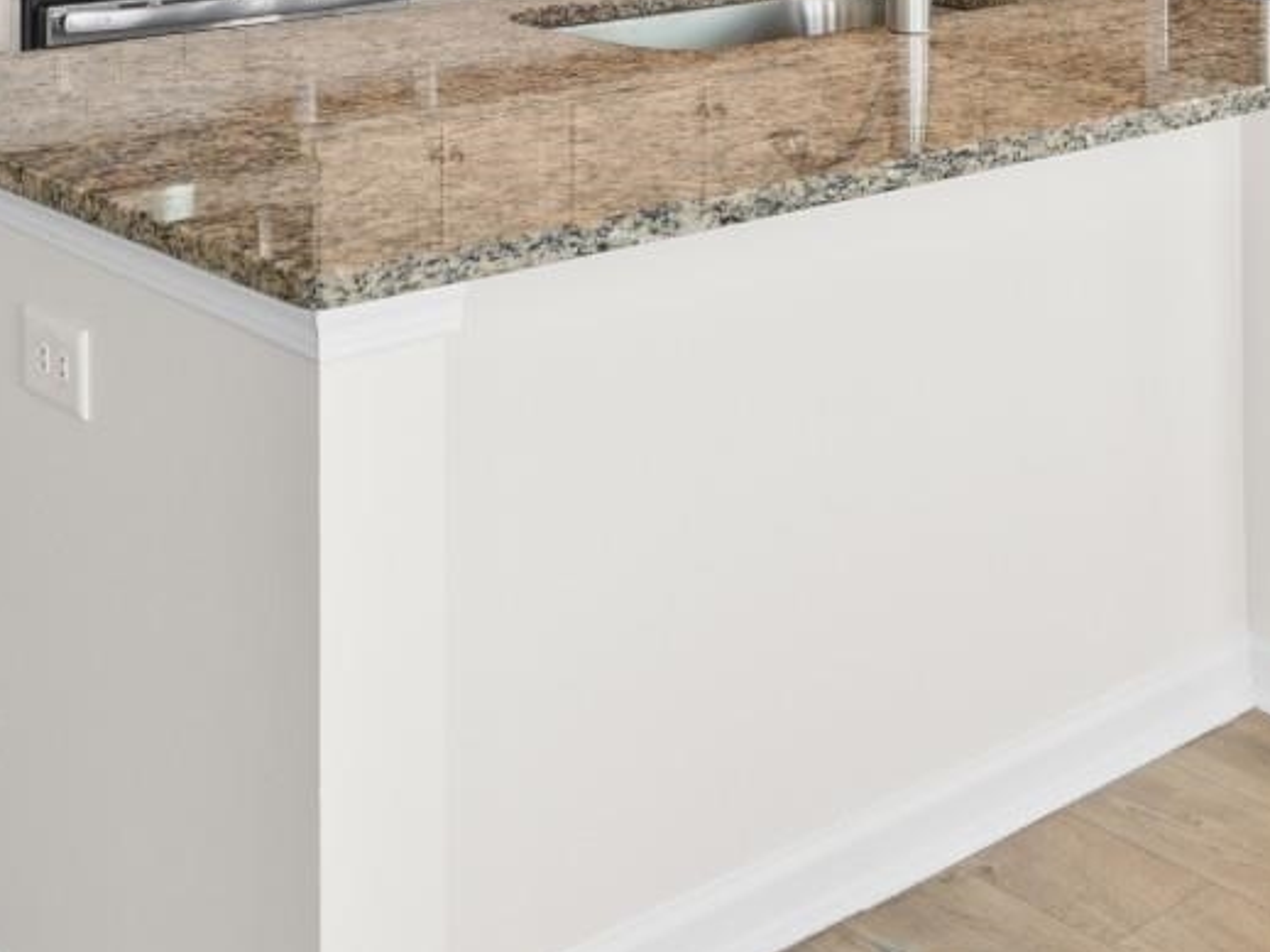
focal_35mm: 57
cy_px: -357
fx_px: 2091
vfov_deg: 22.4
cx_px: 543
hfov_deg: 33.7
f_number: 5
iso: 100
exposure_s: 1/8
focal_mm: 13
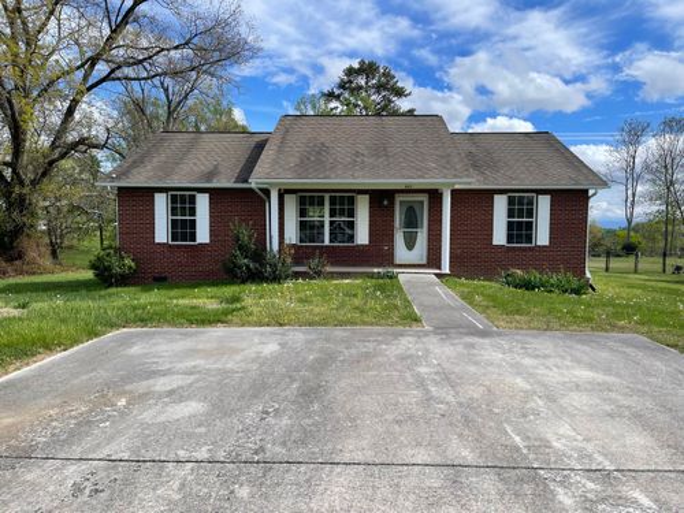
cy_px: 256
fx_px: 494
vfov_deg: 54.9
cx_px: 342
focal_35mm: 25
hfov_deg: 69.4
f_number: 1.6
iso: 32
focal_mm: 5.1
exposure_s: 1/3559
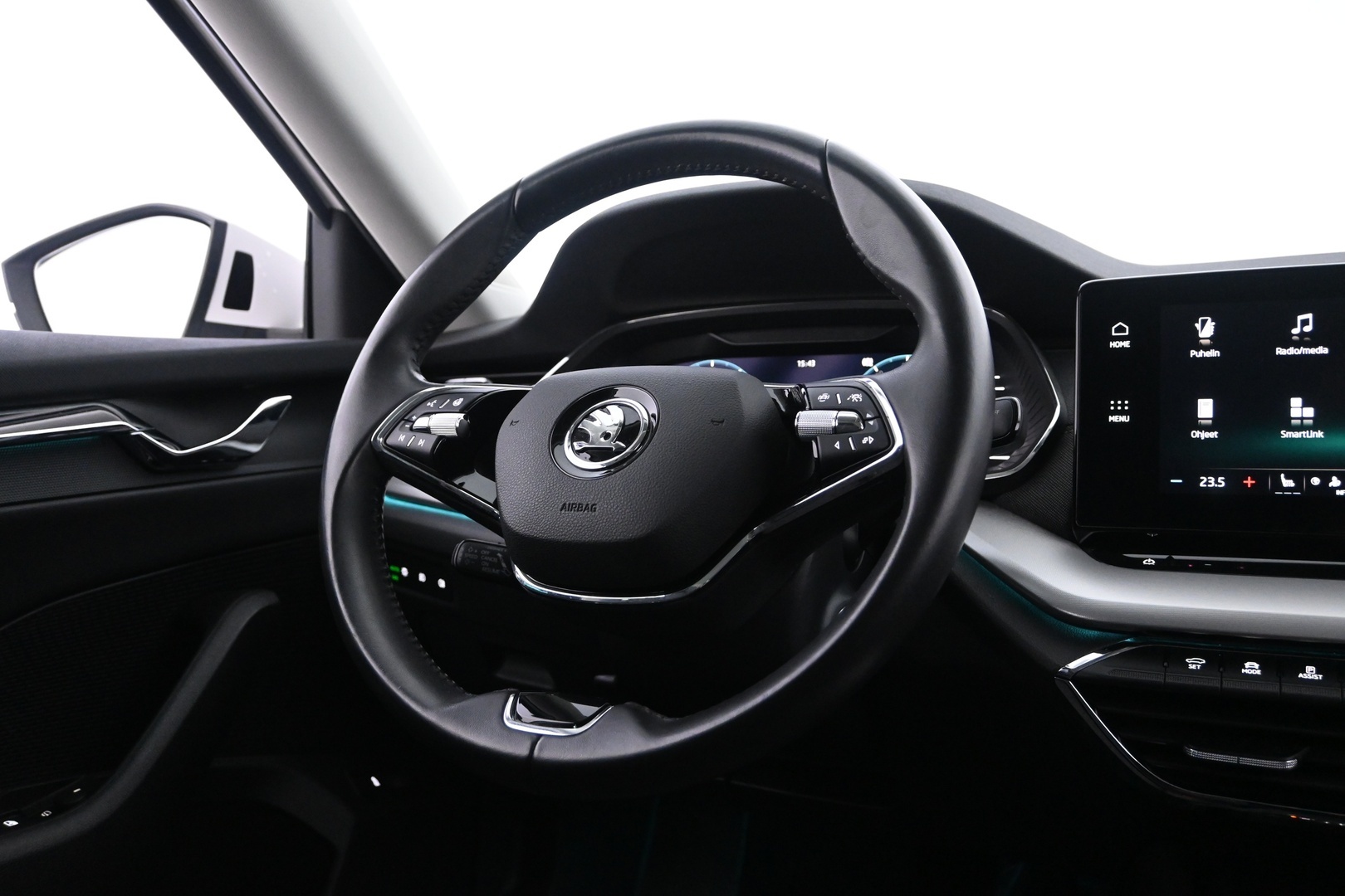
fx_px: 1177
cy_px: 448
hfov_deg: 59.5
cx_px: 672
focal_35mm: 32
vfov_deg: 41.7
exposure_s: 1/30
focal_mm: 21
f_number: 4
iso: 3200
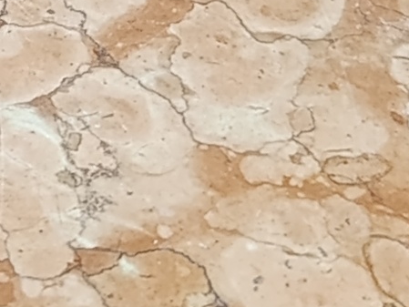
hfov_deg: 9.3
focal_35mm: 205
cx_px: -241
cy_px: -310
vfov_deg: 7.0
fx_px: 2423
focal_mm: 6.11
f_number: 1.65
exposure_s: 1/33.3
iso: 1052
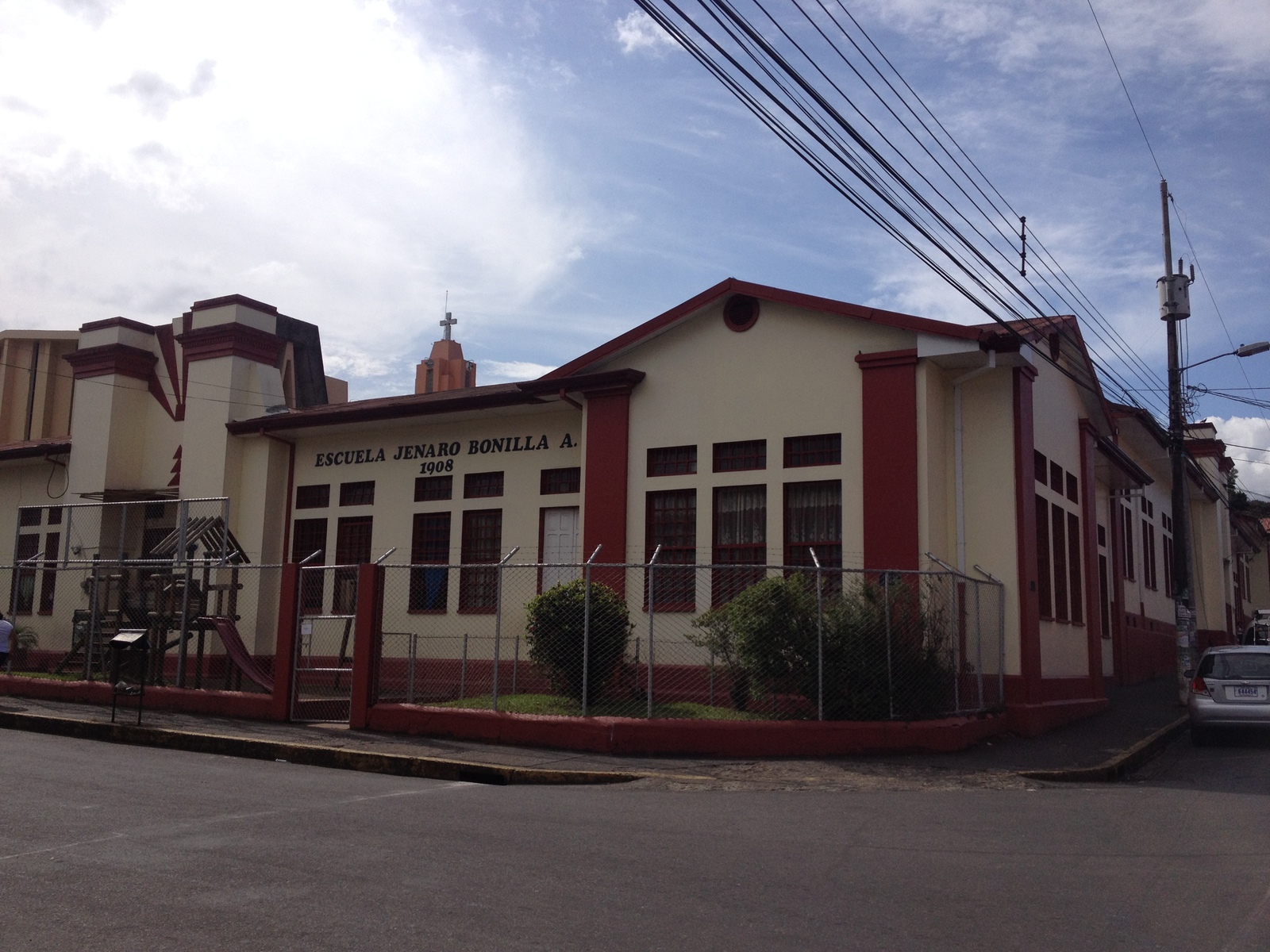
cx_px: 635
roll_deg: -2.4
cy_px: 476
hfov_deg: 52.6
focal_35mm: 35
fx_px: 1284
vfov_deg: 40.7
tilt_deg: +5.3
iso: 50
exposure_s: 1/3247
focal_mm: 4.28
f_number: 2.4
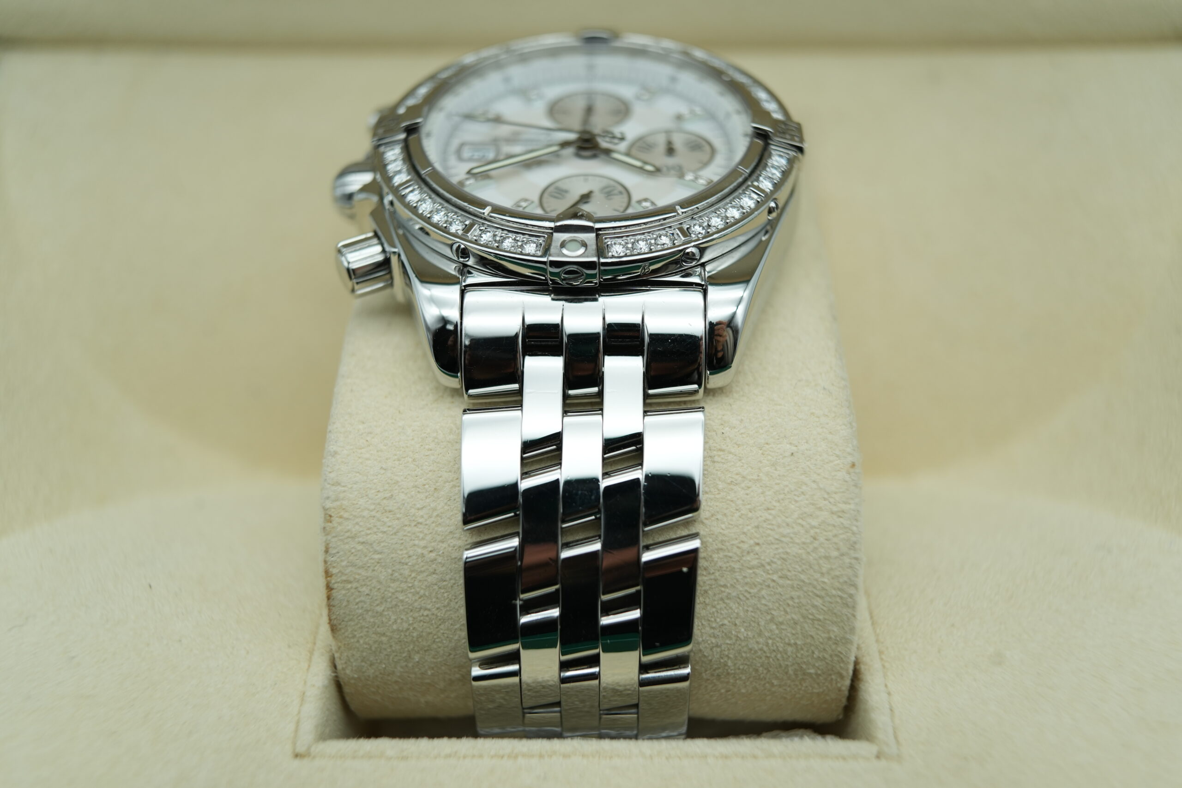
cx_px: 591
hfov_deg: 54.4
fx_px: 1149
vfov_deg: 37.9
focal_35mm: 35
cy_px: 394
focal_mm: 35
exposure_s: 1/250
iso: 400
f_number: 5
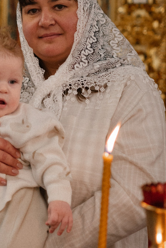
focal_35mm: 106
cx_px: -25
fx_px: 733
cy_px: 73
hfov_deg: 12.7
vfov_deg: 19.2
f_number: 1.8
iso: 800
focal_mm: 35
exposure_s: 1/320
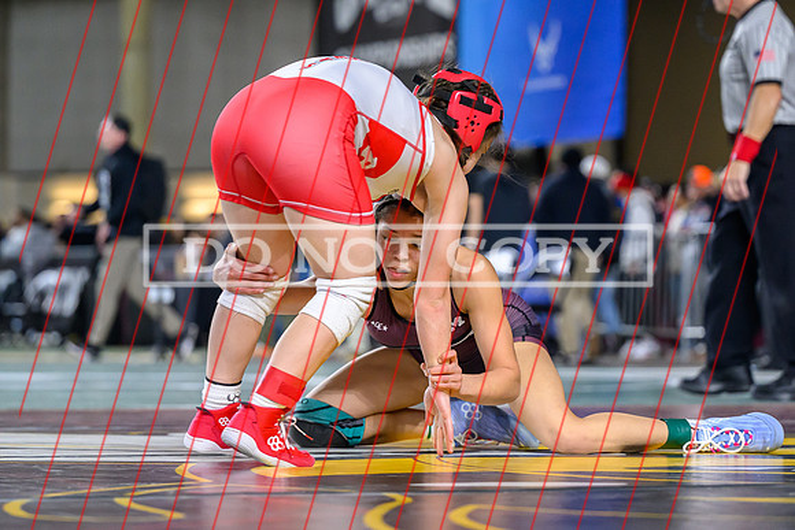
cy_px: 179
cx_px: 469
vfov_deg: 8.3
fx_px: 3648
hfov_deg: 12.4
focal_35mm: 165
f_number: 2.8
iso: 3200
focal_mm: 98
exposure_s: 1/800
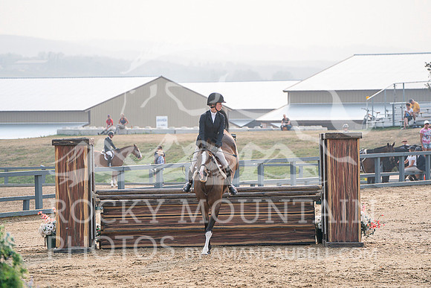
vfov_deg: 6.6
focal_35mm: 209
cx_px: 216
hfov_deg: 9.8
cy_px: 144
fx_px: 2503
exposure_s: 1/1000
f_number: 5.6
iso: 500
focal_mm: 209
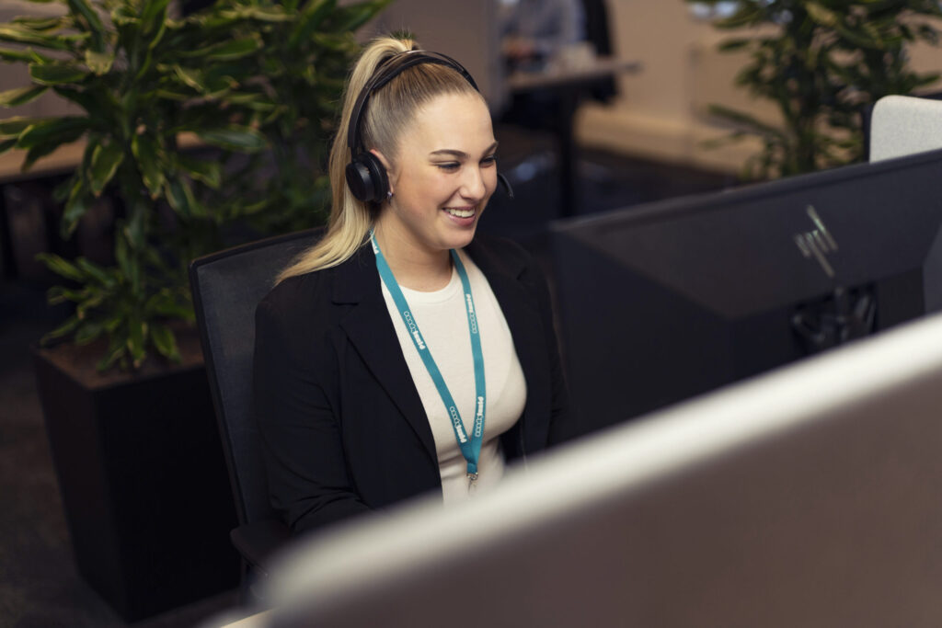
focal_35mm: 50
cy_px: 314
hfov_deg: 39.6
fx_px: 1308
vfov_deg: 27.0
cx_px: 471
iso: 125
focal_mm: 50
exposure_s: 1/400
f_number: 1.4
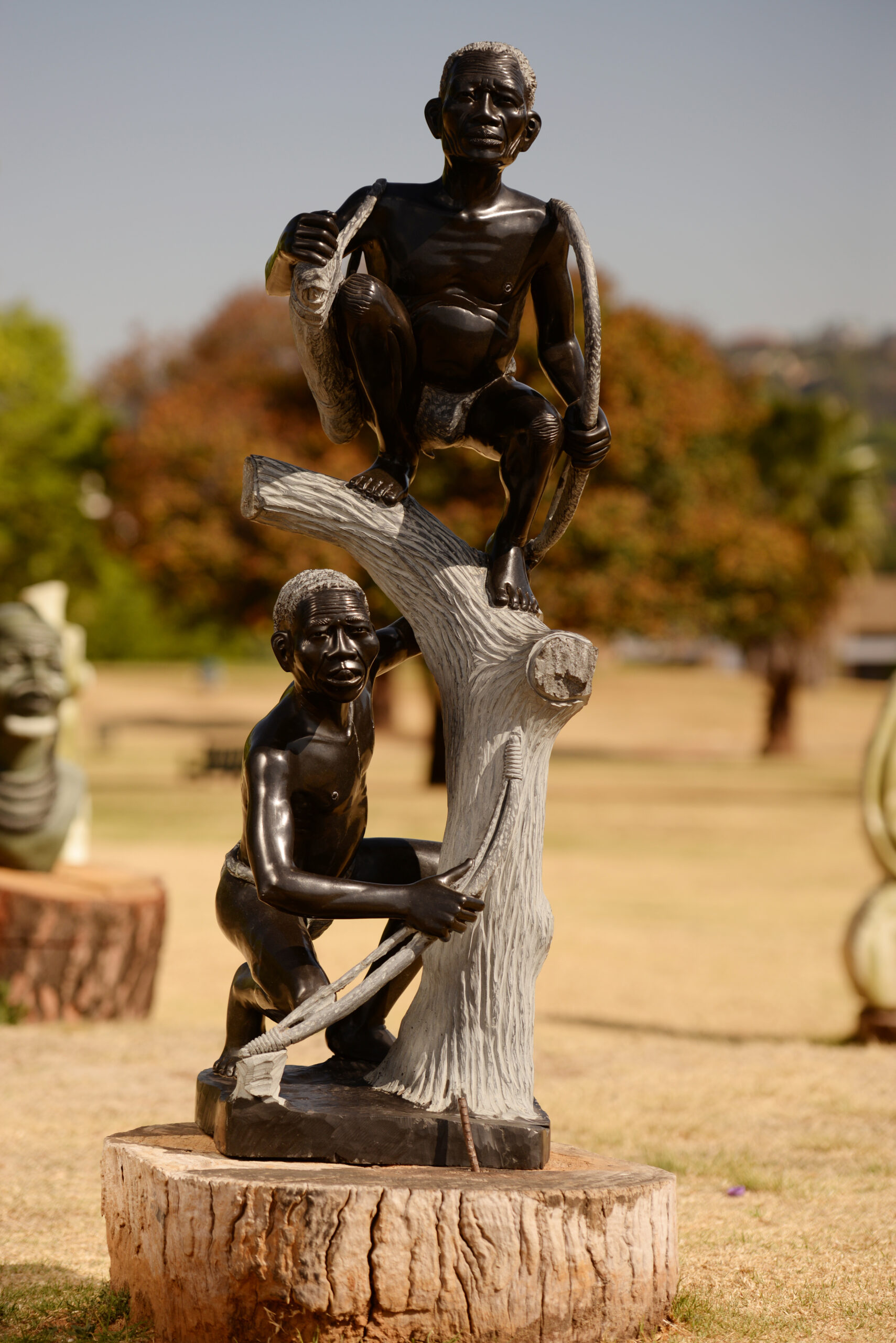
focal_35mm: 122
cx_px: 448
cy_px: 672
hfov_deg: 11.2
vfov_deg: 16.8
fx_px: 4550
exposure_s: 1/2500
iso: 100
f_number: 3.5
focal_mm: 122
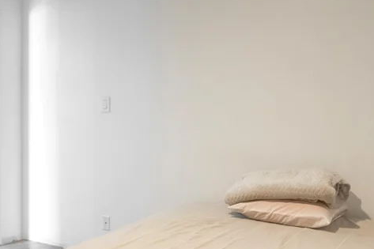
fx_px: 405
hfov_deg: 46.3
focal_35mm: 39
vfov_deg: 32.6
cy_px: 220
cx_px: 61
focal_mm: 12
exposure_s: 1/160
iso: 1600
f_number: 3.2
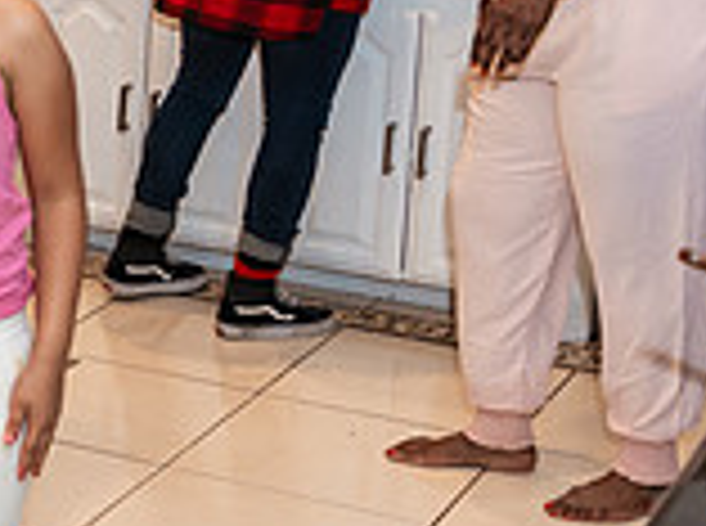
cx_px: -364
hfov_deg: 15.8
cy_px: 97
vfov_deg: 12.9
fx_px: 2320
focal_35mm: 114
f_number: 3.2
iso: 1000
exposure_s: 1/160
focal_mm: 32
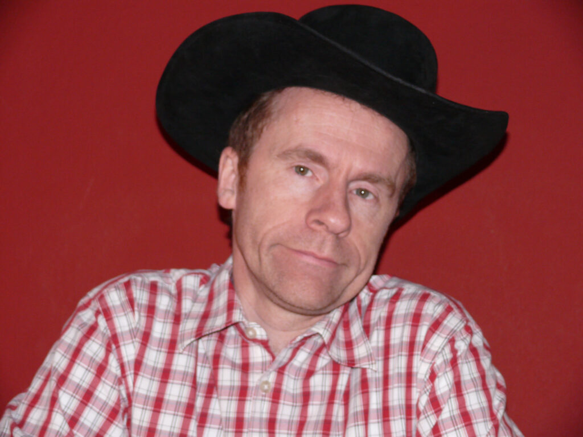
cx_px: 292
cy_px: 218
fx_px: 1499
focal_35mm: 89
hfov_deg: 22.0
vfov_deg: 16.6
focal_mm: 18.8
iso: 200
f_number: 3.2
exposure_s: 1/30
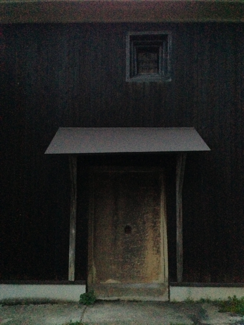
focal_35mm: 33
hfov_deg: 42.9
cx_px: 122
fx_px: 310
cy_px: 162
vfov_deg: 55.4
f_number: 2.4
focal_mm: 4.13
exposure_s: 1/15
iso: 3200
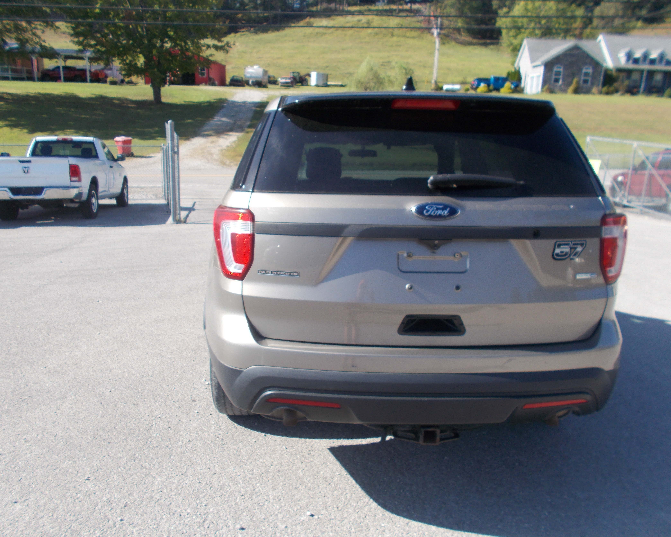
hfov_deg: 62.2
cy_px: 264
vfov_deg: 51.5
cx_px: 332
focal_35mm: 28
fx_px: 556
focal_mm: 4.6
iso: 80
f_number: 3.2
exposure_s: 1/400
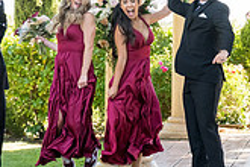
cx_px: 352
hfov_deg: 15.6
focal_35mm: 123
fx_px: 854
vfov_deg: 11.1
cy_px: 49
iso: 2000
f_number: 6.3
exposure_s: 1/500
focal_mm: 35
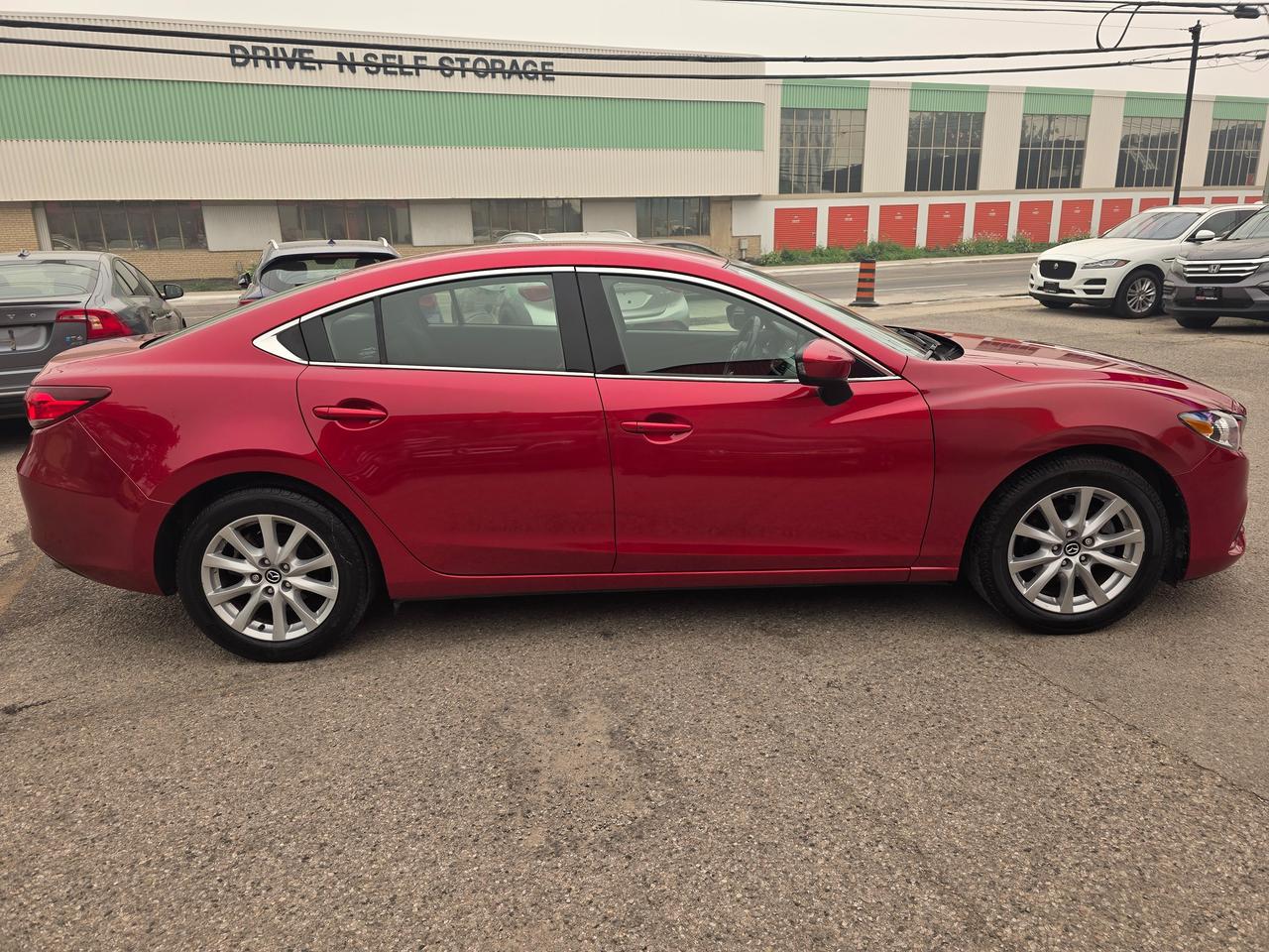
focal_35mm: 23
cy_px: 476
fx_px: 843
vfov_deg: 58.9
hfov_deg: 73.9
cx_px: 634
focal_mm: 6.3
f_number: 1.7
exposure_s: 1/1422
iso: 80
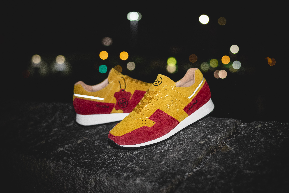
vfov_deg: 27.0
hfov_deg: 39.6
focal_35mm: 50
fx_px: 402
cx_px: 144
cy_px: 96
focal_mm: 50
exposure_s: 1/125
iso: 2500
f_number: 2.8
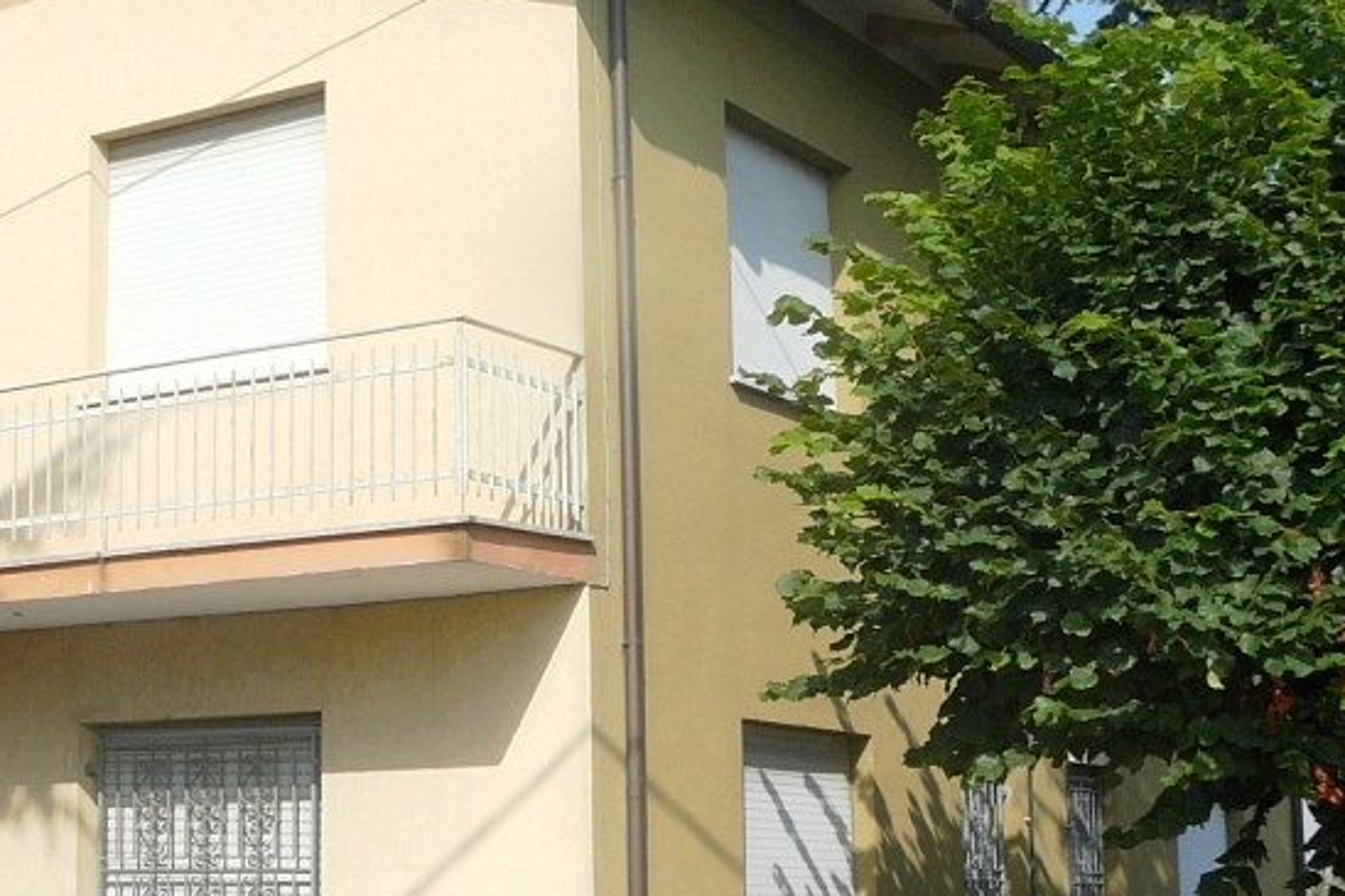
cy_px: 540
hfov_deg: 28.7
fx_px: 2540
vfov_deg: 20.0
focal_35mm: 68
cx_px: 174
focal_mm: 5.2
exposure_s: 1/400
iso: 80
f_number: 5
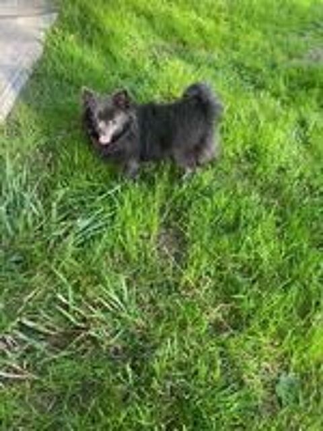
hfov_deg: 53.1
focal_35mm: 26
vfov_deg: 67.3
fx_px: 323
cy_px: 216
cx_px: 162
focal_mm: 4.25
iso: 32
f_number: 1.8
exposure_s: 1/121
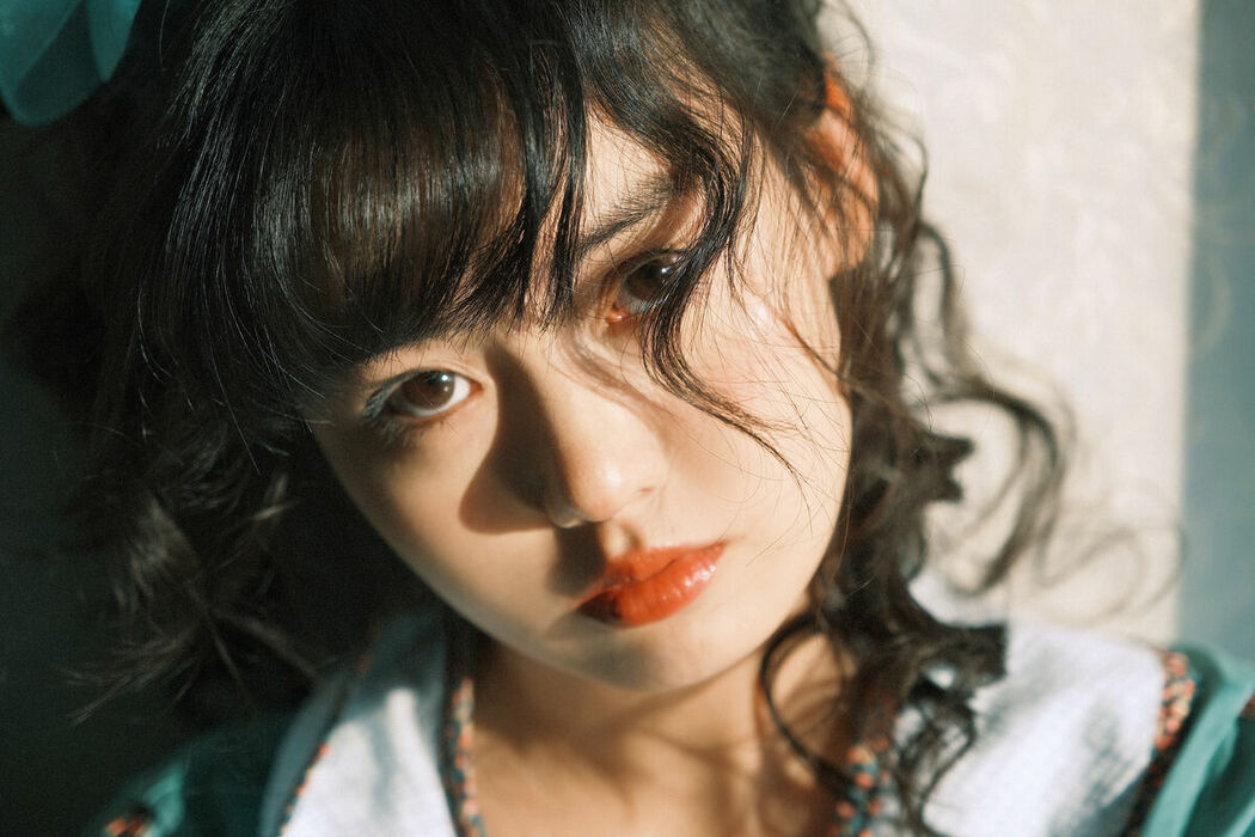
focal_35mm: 83
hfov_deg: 24.5
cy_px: 418
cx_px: 628
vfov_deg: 16.5
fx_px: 2893
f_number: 2.8
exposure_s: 1/500
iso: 160
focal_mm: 55
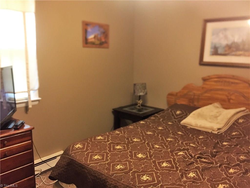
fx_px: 209
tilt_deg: -10.9
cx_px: 125
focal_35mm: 29
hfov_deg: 61.7
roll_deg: -0.2
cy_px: 94
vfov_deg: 48.2
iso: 200
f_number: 2.2
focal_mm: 4.15
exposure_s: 1/30
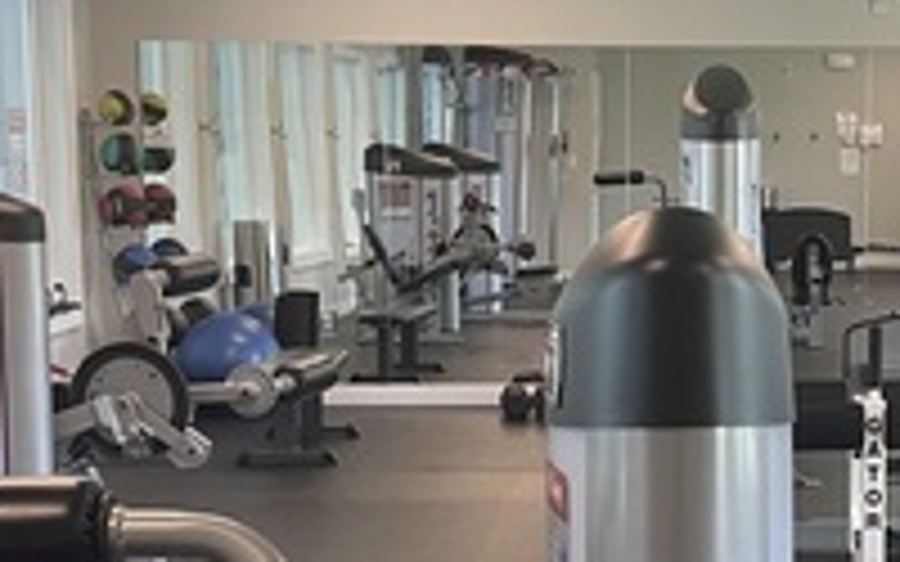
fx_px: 2257
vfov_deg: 14.2
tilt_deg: -8.0
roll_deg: +0.3
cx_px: 718
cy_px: 409
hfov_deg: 22.3
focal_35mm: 92
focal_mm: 4.2
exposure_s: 1/60
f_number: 1.6
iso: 100
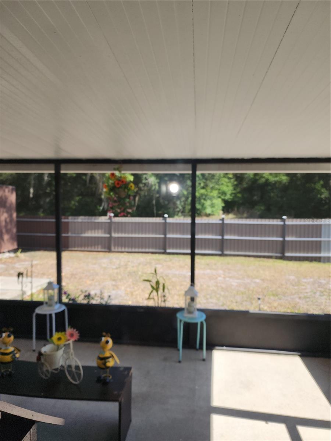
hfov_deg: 58.9
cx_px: 166
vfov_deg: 73.9
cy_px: 220
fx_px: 293
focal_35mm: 23
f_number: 1.8
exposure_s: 1/282
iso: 12
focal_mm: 6.4
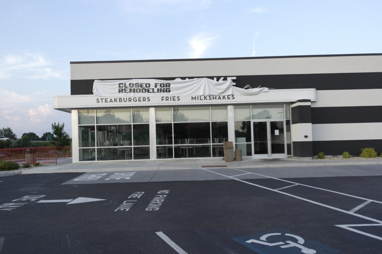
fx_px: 318
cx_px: 191
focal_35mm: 30
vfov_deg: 43.6
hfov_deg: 61.9
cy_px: 127
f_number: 4
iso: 100
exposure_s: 1/125
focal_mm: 20
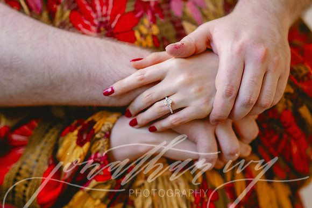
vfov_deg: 14.1
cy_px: 105
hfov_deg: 21.0
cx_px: 148
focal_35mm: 97
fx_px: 840
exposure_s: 1/320
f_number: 2
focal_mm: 85
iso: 800
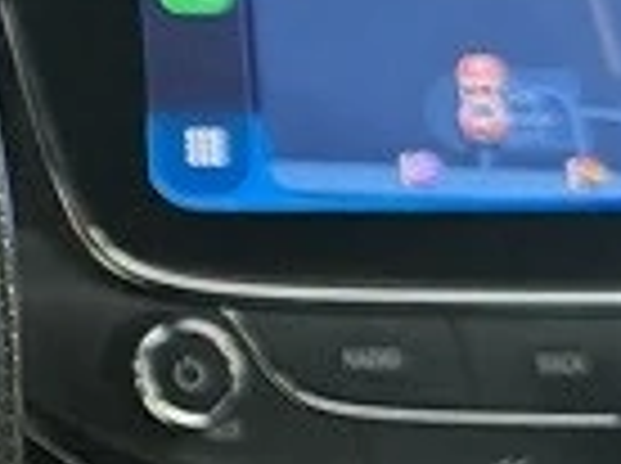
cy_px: -72
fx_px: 3116
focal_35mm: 174
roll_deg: -2.5
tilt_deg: -23.9
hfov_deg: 9.9
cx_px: -896
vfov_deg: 8.4
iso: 160
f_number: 1.78
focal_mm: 6.76
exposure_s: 1/226
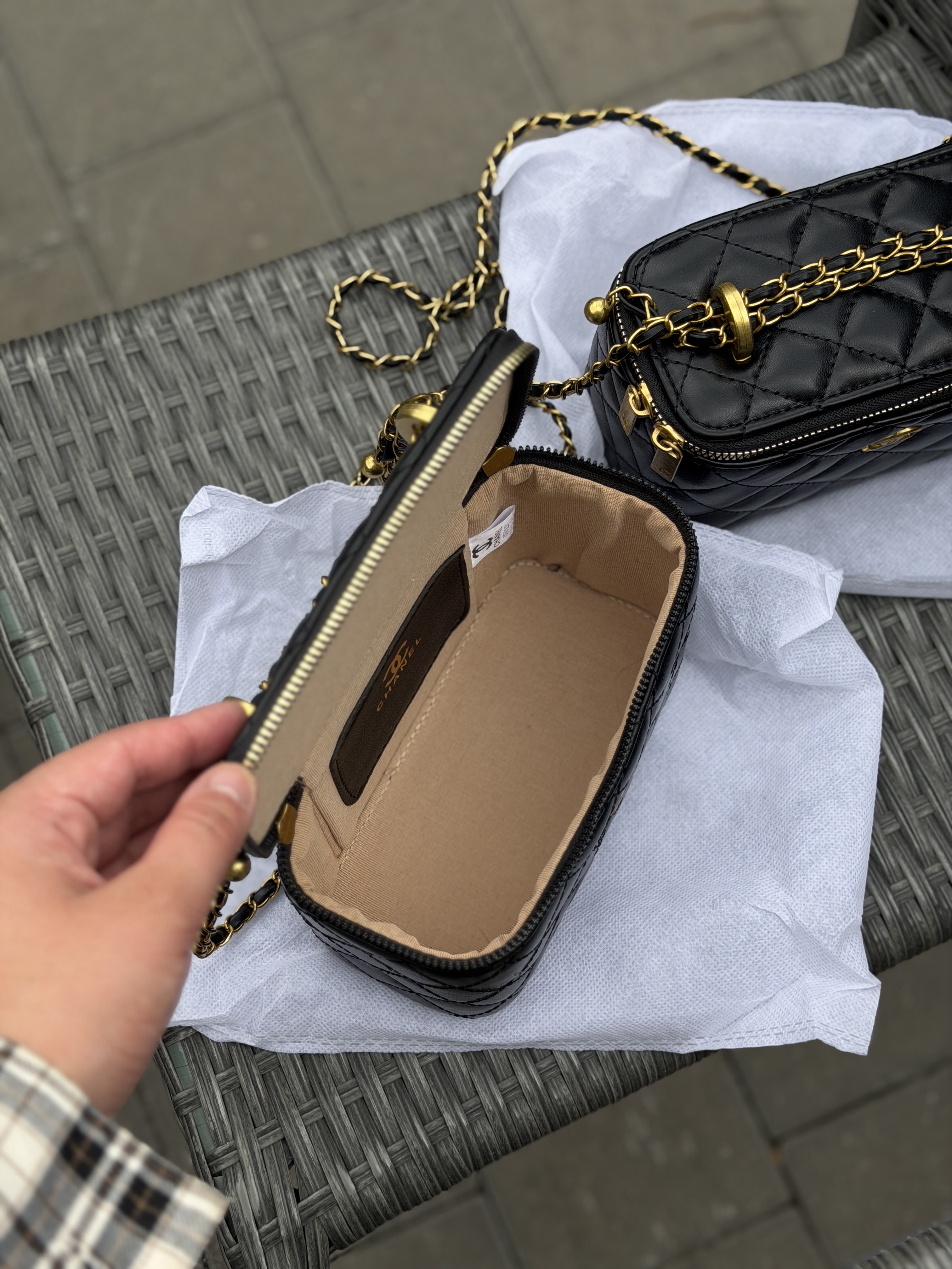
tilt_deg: -77.6
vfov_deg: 39.7
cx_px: 476
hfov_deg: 30.3
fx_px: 1760
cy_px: 634
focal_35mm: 48
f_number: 1.78
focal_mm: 6.76
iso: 64
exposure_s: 1/1330
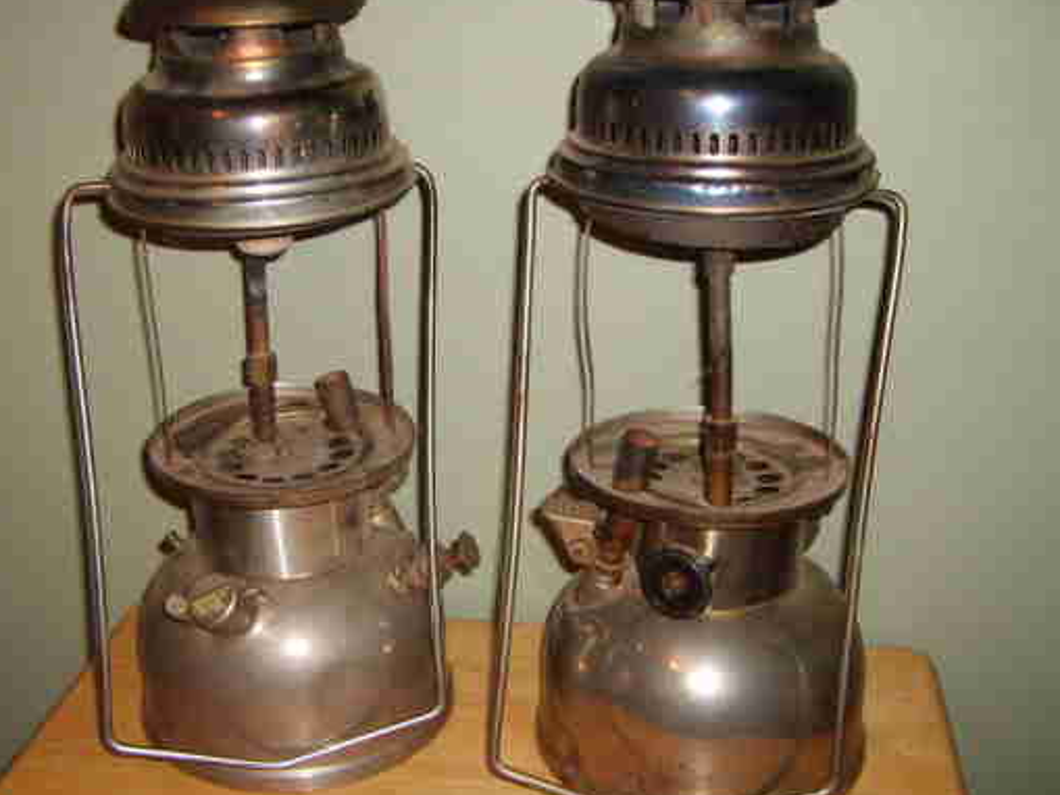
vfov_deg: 32.9
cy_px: 373
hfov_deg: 42.8
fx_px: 1348
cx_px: 446
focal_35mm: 44
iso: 100
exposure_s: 1/45
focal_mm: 5.8
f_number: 2.8
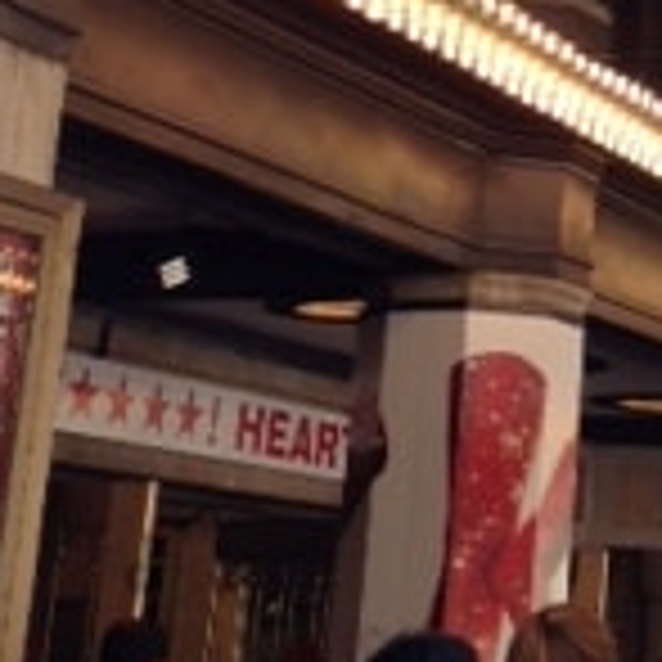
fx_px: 2748
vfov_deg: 13.4
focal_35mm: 127
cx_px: 919
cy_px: -108
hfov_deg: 13.1
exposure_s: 1/244
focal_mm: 4.13
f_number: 2.4
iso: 50
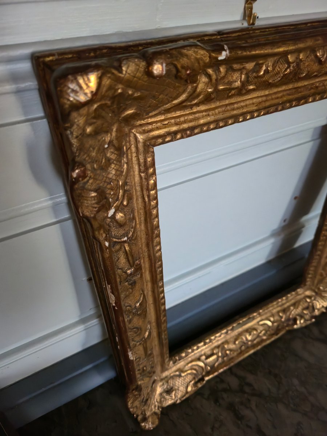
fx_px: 290
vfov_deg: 73.9
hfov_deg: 58.9
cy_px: 218
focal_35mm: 23
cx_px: 164
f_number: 1.8
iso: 640
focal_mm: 5.4
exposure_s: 1/50
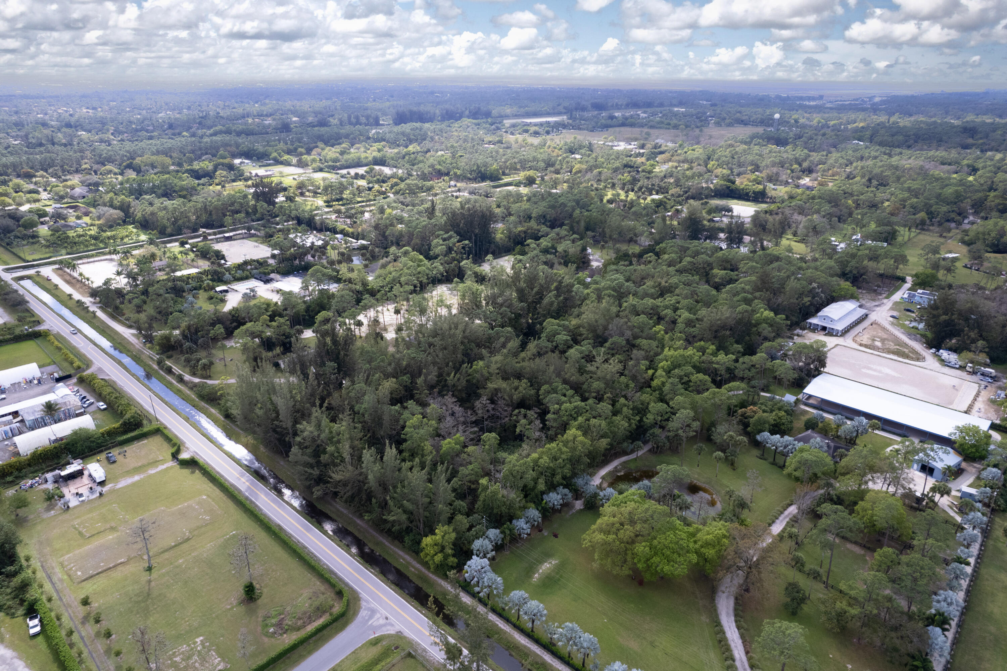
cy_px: 336
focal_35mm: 22
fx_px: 615
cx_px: 504
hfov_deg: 78.6
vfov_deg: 57.2
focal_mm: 8.38
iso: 120
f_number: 2.8
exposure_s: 1/1250
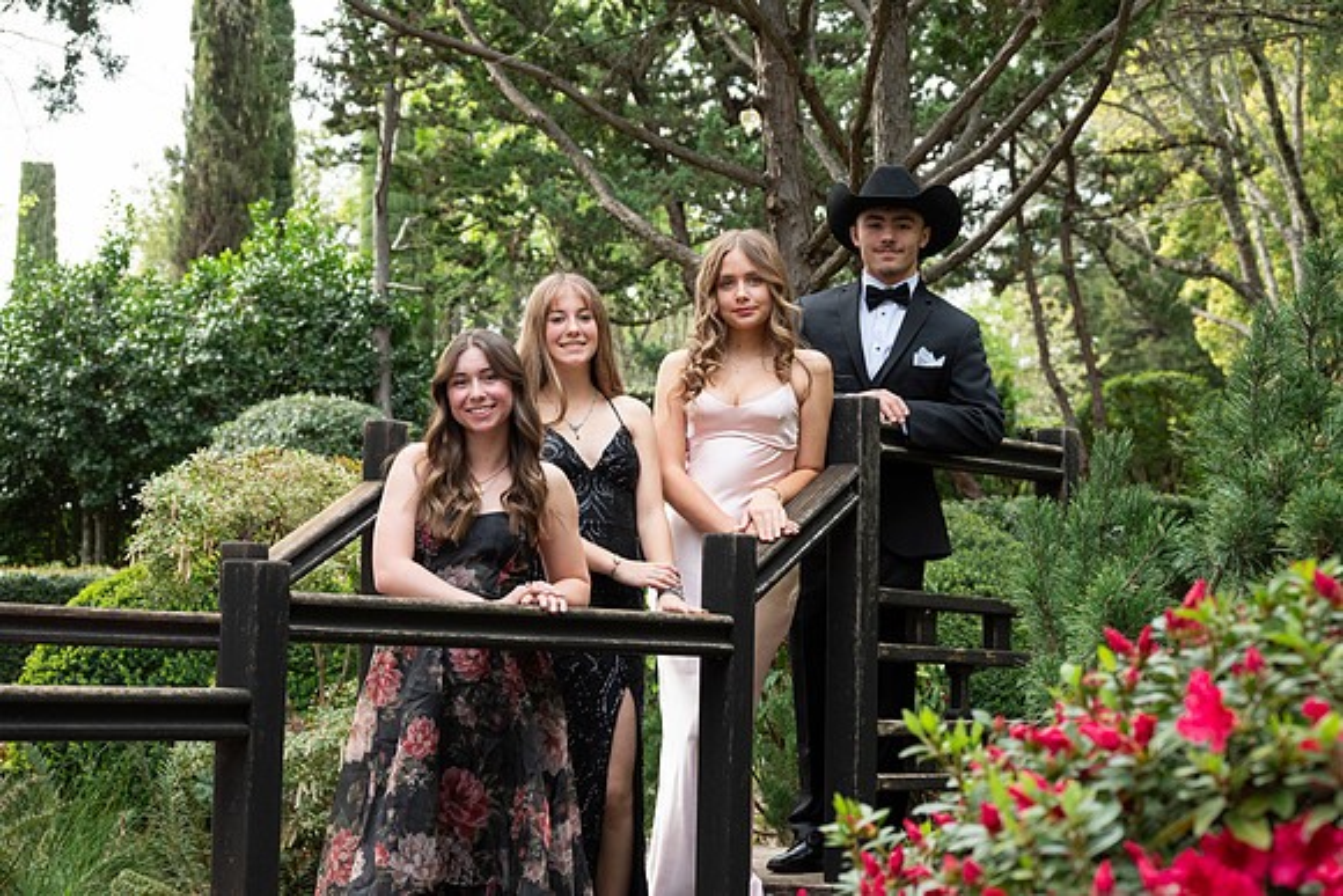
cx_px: 672
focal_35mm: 73
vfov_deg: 18.7
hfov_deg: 27.7
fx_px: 2724
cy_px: 448
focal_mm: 73
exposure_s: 1/640
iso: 1250
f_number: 7.1
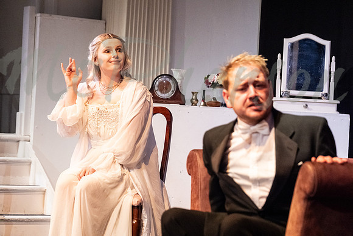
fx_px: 1138
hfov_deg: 17.6
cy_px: 118
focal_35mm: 116
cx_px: 176
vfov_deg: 11.8
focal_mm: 77.3
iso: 2500
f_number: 2.8
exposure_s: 1/250
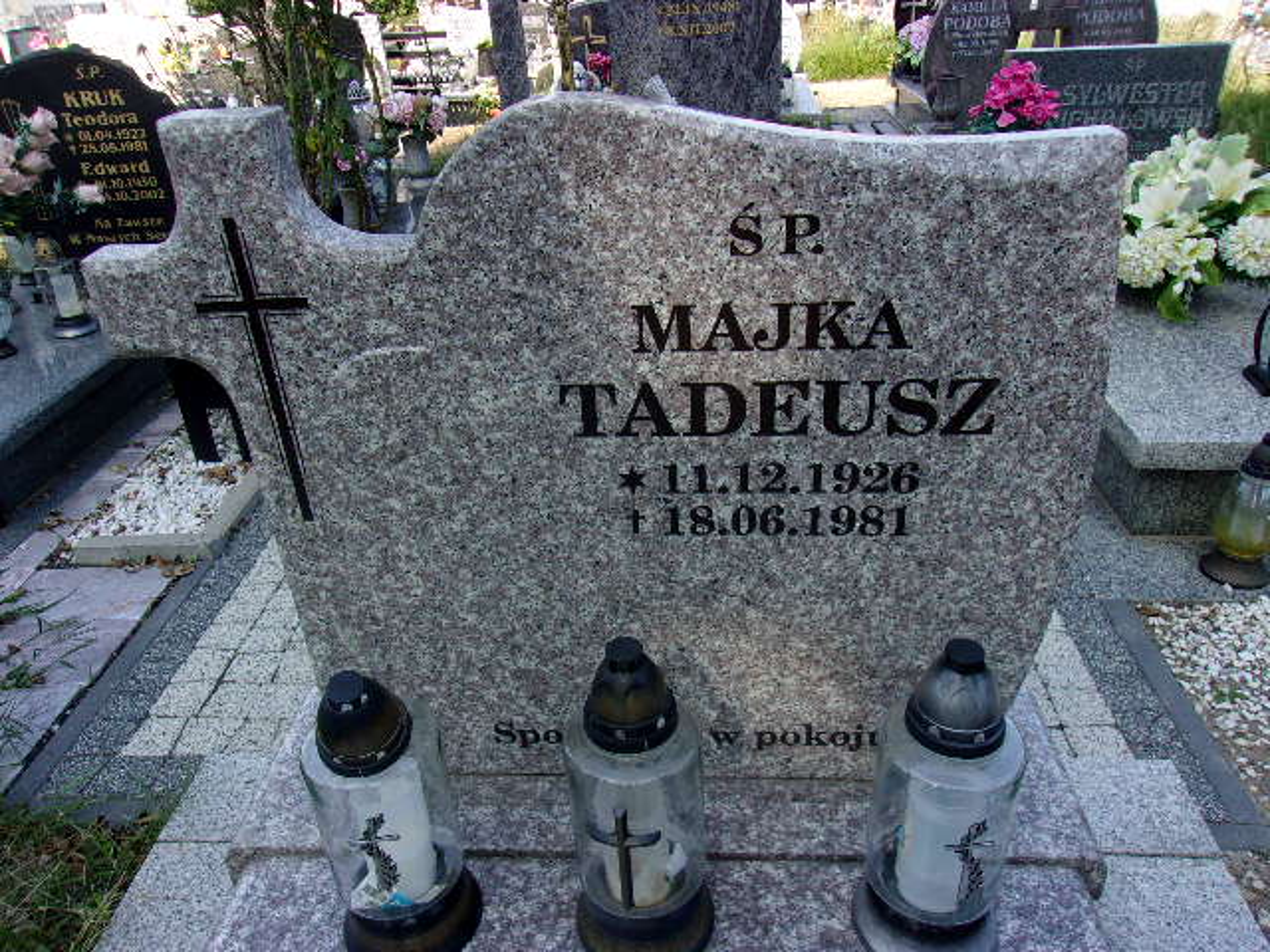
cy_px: 476
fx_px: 991
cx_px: 635
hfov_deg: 65.3
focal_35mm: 27
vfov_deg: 51.4
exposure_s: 1/400
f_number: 3
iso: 80
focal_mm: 4.9
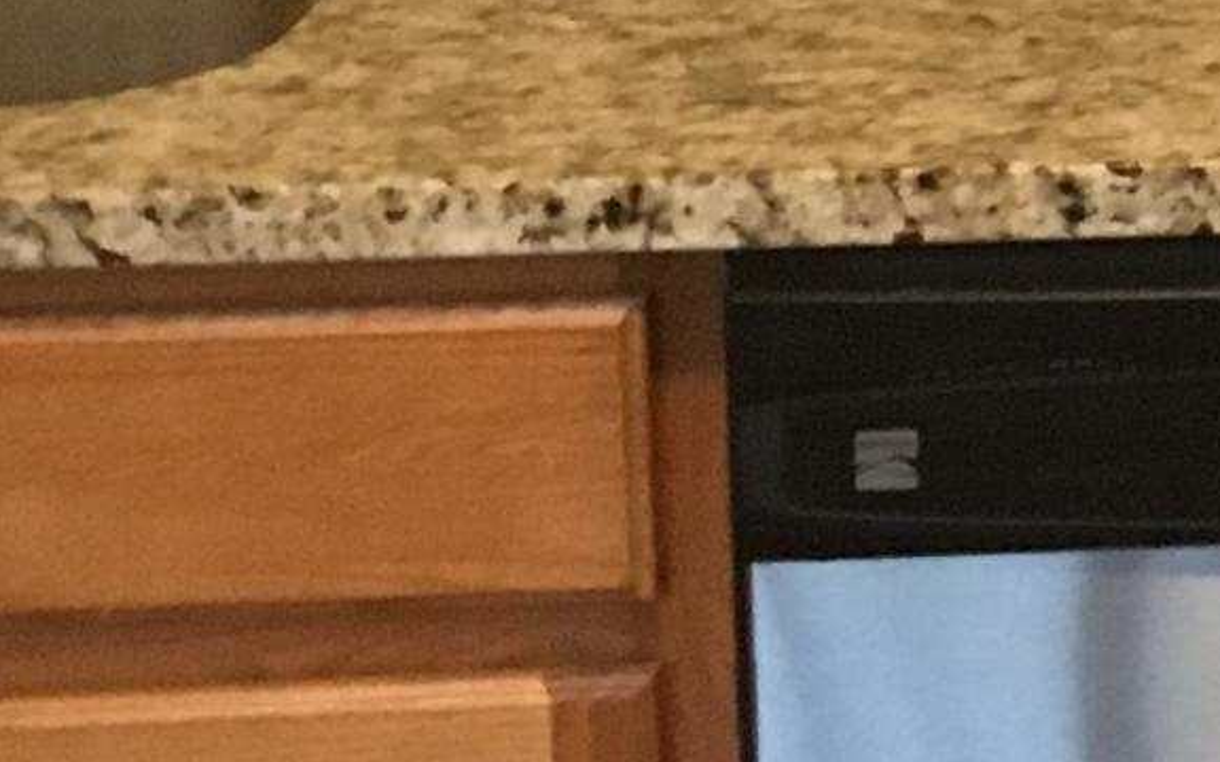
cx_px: 2667
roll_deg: -1.8
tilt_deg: -13.1
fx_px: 5320
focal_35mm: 160
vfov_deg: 8.0
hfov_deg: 11.4
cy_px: -440
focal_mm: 4.15
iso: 200
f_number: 2.2
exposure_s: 1/20
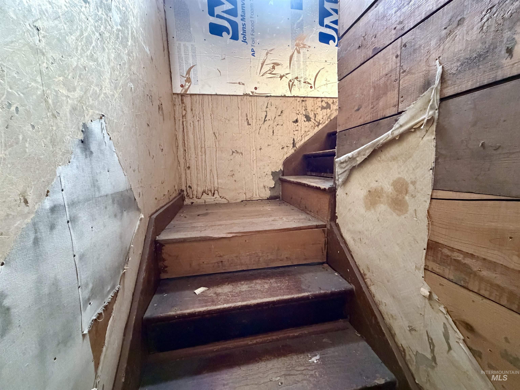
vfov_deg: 85.7
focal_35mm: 14
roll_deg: +1.2
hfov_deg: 102.1
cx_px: 260
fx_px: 210
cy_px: 195
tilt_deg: -7.0
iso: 1250
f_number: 2.2
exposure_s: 1/60
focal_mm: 2.22
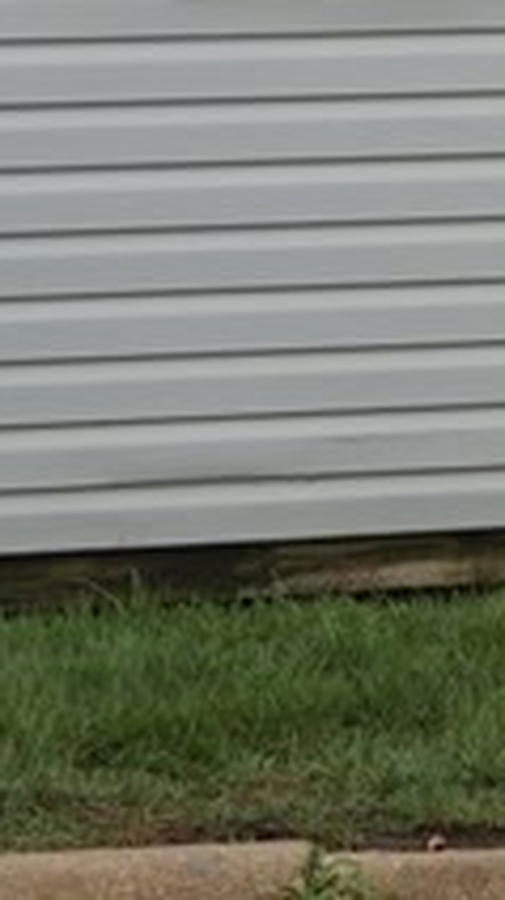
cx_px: 1405
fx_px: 4602
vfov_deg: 10.8
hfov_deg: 5.9
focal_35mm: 193
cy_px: -446
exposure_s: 1/80
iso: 100
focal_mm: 24
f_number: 5.6
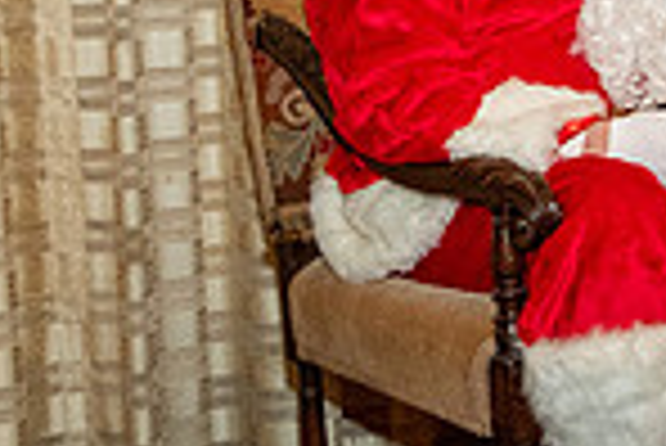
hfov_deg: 15.8
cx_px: 1278
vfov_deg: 12.7
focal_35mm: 106
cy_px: -70
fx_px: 1963
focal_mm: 18
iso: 2500
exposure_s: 1/125
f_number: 2.8
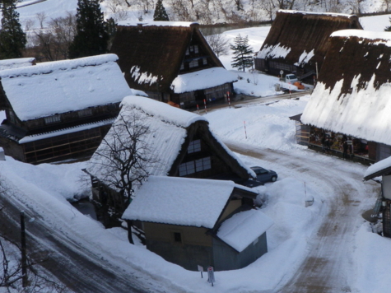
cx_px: 291
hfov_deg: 32.1
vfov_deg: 24.8
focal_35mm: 59
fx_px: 666
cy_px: 138
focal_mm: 6.2
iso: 64
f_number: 6.3
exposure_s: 1/125
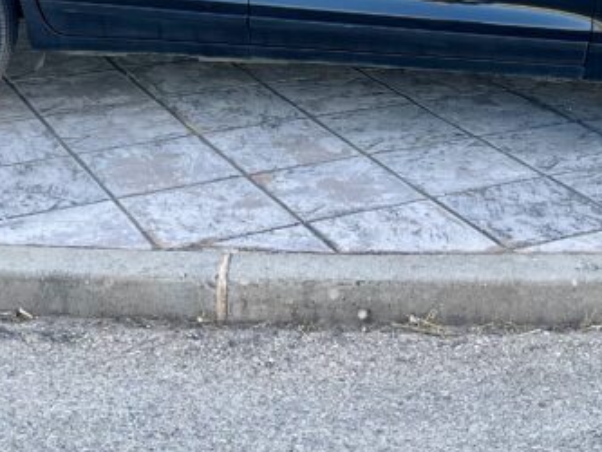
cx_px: 387
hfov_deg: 24.3
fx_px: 1392
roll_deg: +1.3
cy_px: -63
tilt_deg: -9.3
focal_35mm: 80
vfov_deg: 17.7
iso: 50
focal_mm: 5.1
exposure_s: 1/437
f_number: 1.6
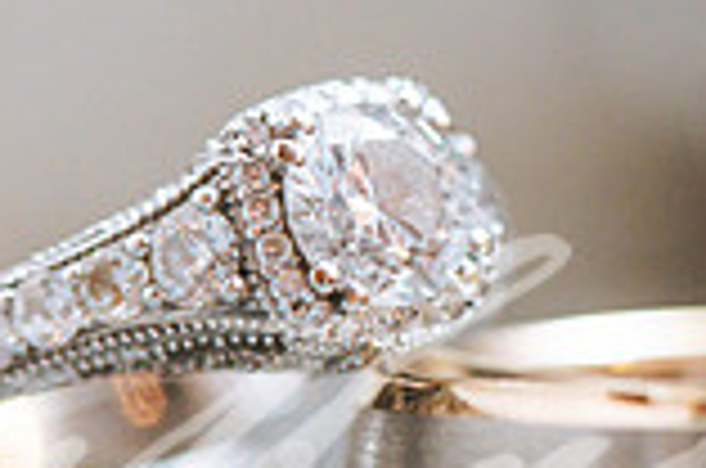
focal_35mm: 388
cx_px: 310
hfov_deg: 5.3
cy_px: -18
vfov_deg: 3.5
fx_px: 7594
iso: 1600
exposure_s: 1/160
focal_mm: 105
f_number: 5.6
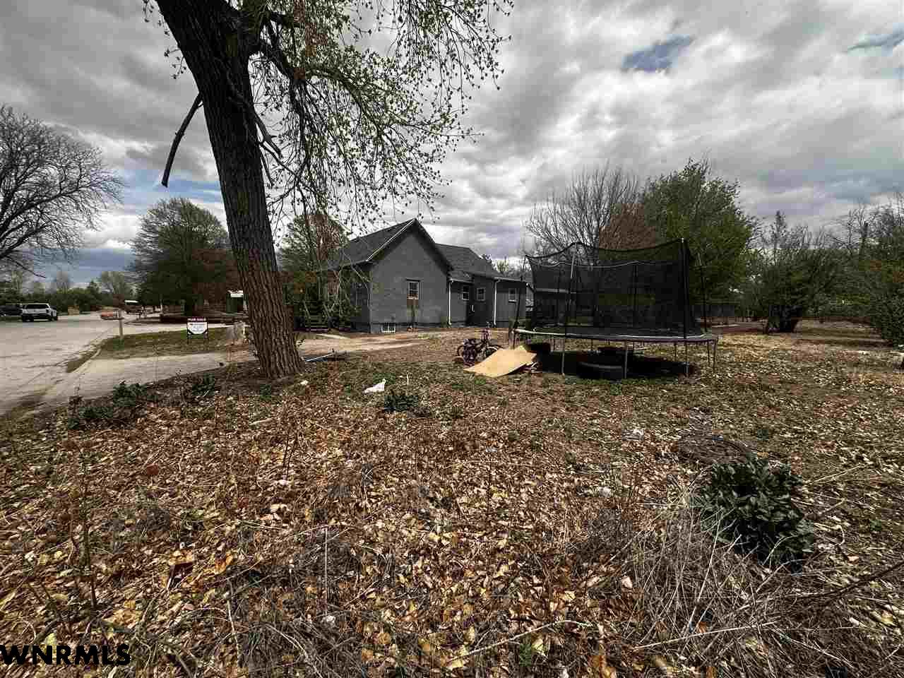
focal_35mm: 14
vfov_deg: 85.7
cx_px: 452
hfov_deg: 102.1
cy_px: 339
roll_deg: -0.3
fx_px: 366
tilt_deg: -3.8
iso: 50
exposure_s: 1/1887
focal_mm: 2.22
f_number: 2.2
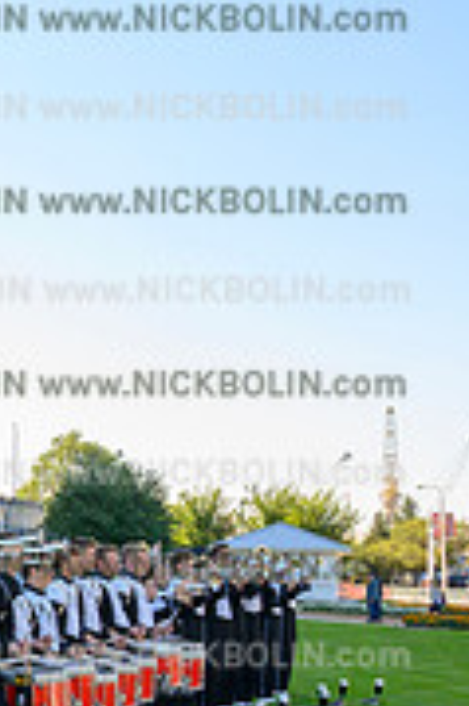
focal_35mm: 78
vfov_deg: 25.9
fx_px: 1527
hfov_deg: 14.2
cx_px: -516
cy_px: 475
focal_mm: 24
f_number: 8
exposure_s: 1/640
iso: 800
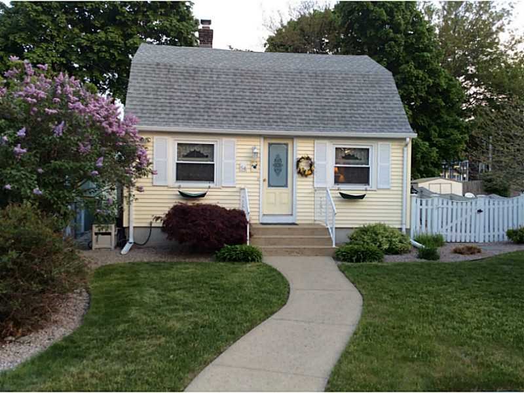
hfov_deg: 56.8
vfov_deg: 44.2
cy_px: 196
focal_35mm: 32
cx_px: 262
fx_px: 484
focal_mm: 3.3
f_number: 2.4
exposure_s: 1/40
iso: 40
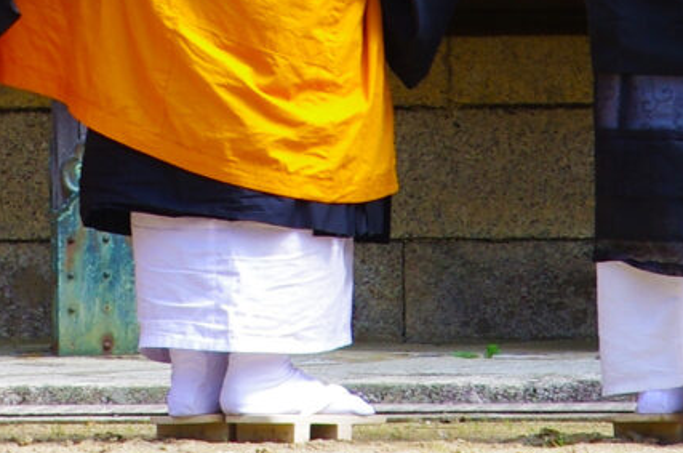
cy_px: -829
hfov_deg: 3.3
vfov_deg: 2.2
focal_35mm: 629
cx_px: 176
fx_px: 11911
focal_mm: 70
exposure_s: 1/80
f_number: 5.6
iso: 200
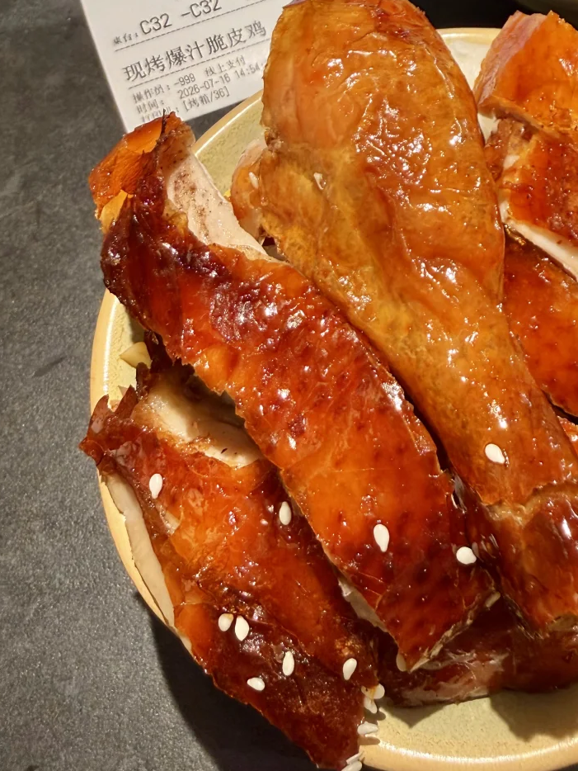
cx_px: 436
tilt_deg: -57.4
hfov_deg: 37.7
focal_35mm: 37
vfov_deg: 48.5
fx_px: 823
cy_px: 210
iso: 125
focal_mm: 2.22
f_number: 2.2
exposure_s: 1/103
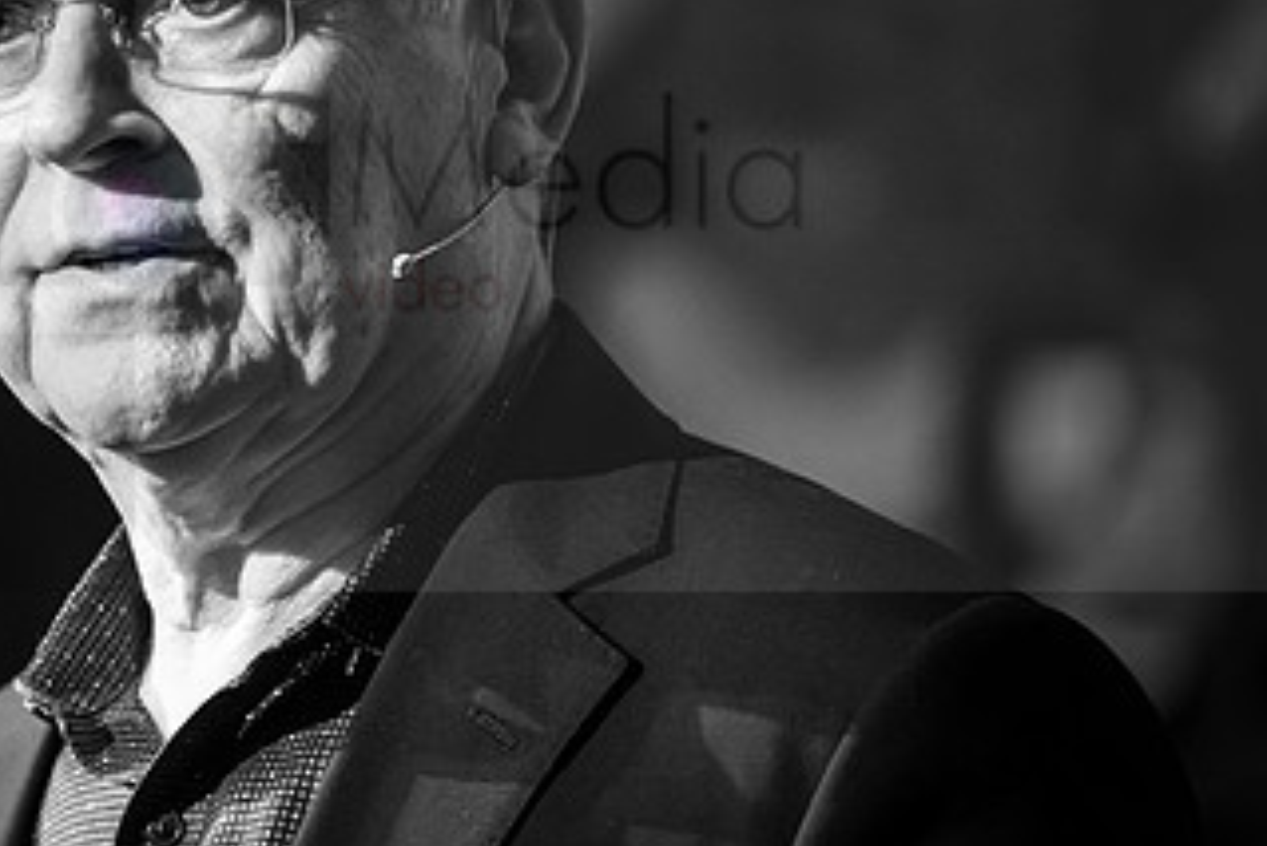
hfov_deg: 2.8
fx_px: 25597
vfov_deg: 1.9
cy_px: 205
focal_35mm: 727
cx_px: 139
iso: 6400
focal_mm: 400
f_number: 5.6
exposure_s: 1/125
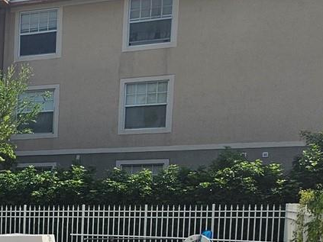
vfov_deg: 16.3
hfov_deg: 18.4
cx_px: -234
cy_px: 286
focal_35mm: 87
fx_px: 812
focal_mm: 5.4
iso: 25
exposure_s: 1/3354
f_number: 1.8
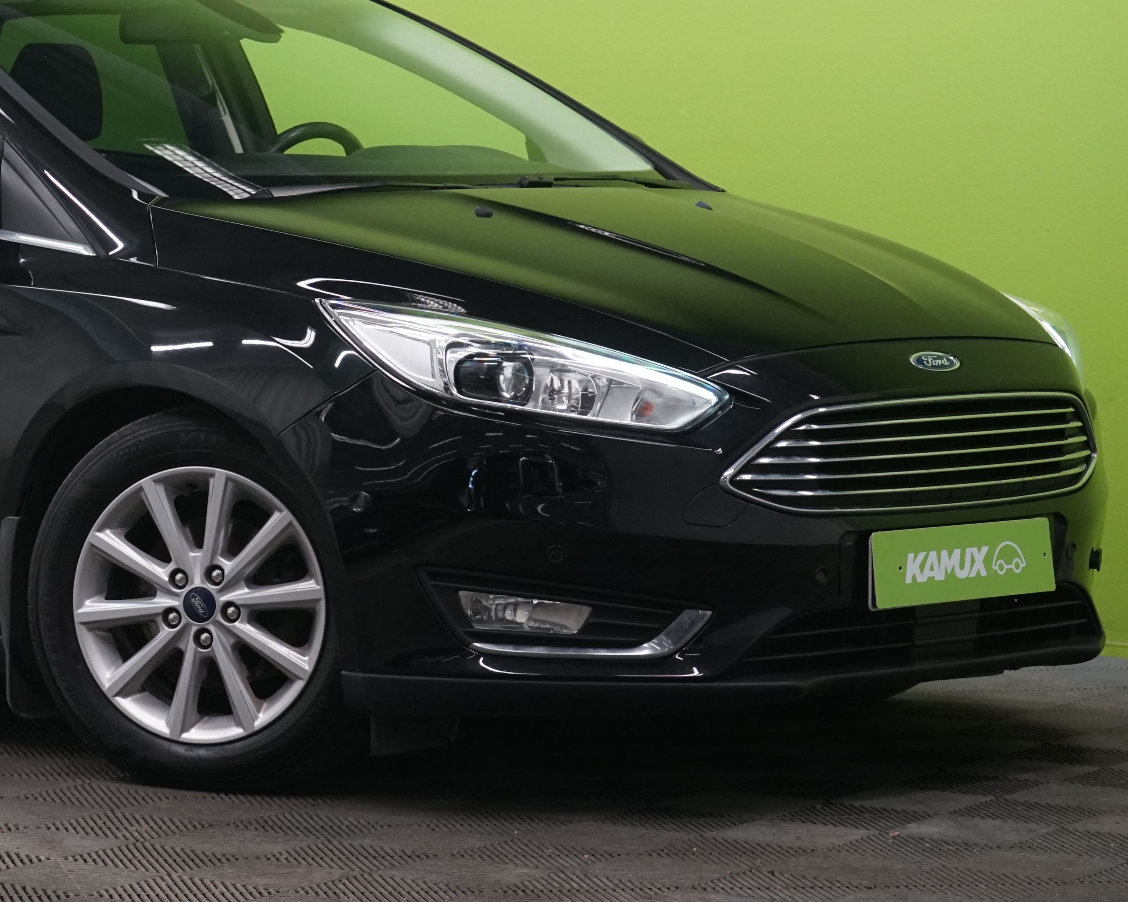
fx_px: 4273
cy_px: 218
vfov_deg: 12.0
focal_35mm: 128
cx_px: 143
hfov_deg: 14.9
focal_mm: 68
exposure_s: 1/25
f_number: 8
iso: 1600
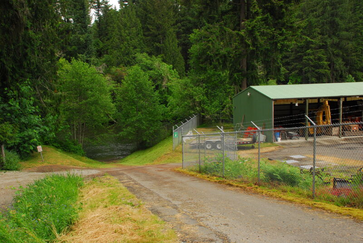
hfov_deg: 49.5
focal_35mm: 39
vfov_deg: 34.3
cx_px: 182
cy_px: 122
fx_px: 394
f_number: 6.3
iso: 200
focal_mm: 26
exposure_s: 1/200
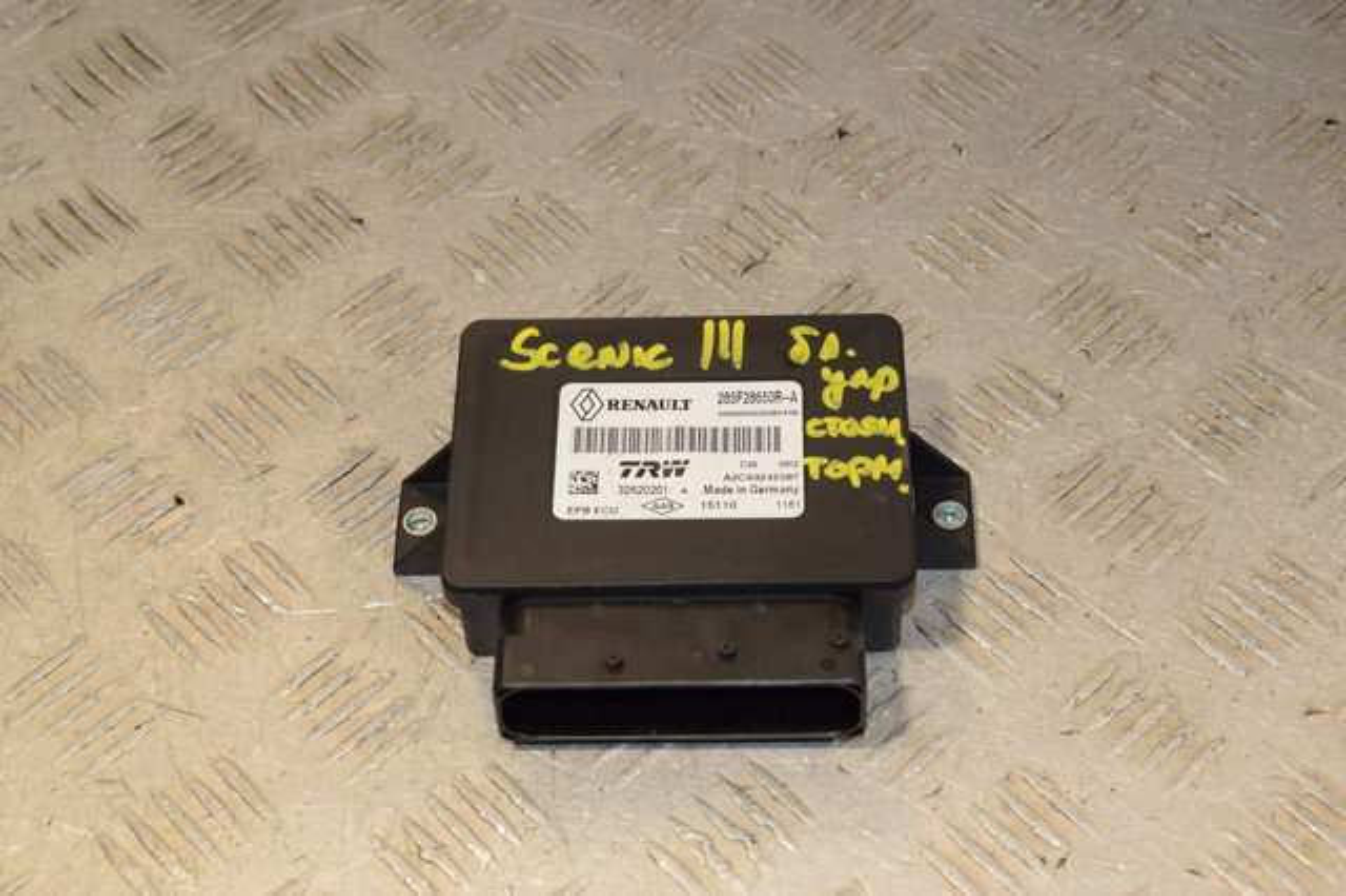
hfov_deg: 29.9
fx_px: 2522
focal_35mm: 68
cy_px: 448
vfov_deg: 20.1
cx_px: 673
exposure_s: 1/200
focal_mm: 45
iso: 800
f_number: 9
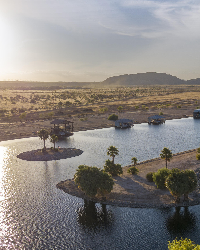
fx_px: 318
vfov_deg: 42.8
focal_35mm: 43
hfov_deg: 33.3
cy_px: 144
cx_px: 175
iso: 100
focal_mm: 4.73
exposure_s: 1/1500
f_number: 2.2
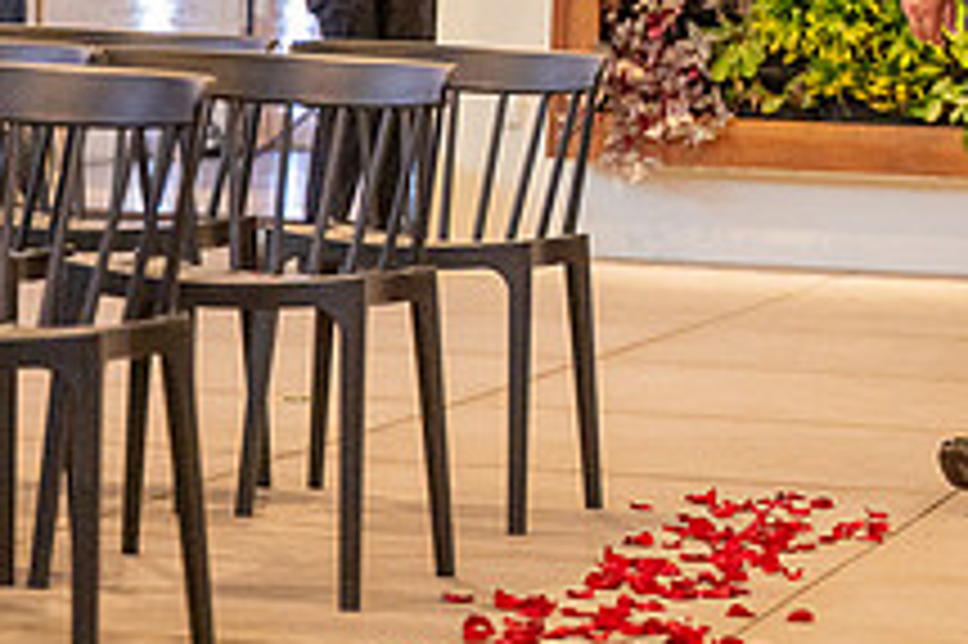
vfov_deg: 7.2
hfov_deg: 10.8
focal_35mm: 189
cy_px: -119
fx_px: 5078
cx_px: 909
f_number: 2.8
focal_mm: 70
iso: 1600
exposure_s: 1/320
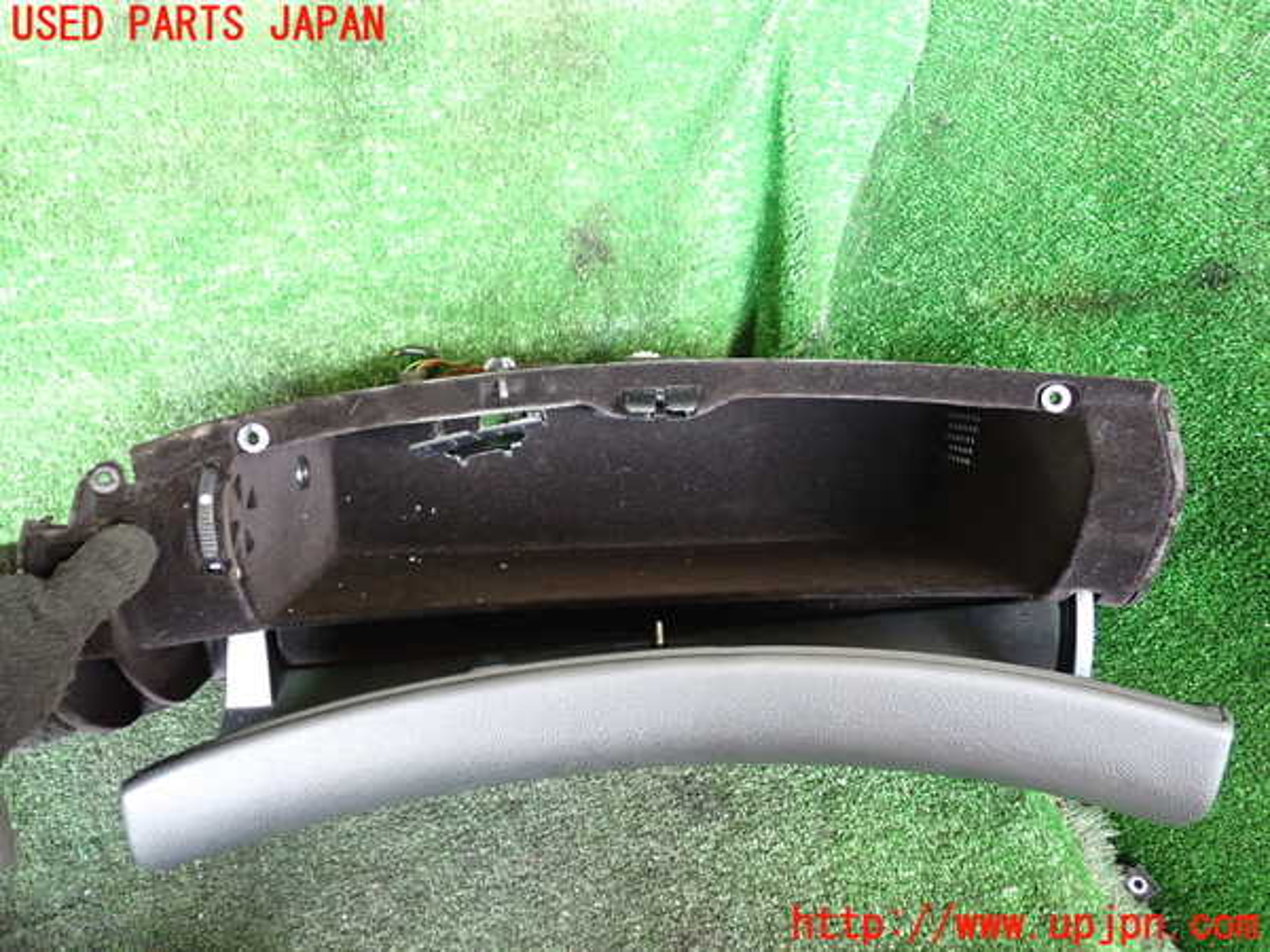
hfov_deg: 60.0
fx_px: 1101
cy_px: 476
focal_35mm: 30
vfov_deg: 46.8
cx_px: 635
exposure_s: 1/30
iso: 400
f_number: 2.3
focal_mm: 5.4
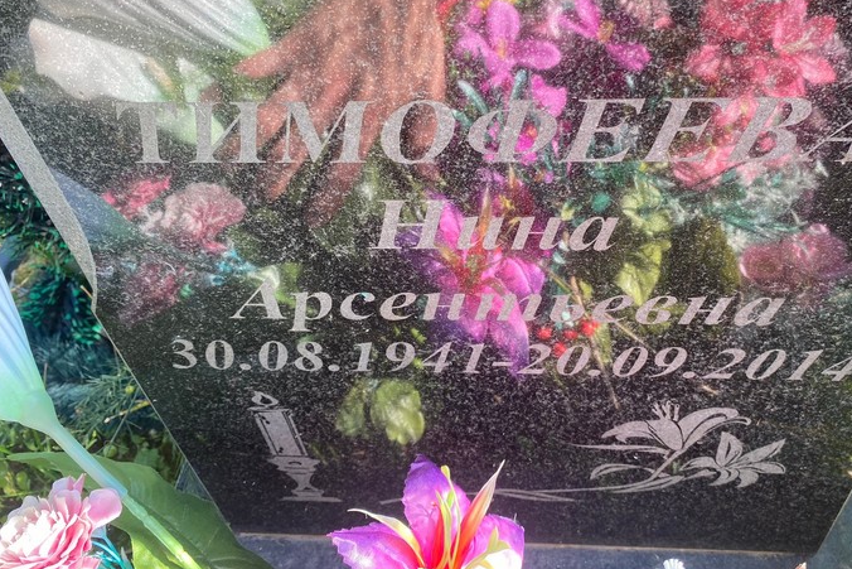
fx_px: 757
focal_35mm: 32
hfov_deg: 58.4
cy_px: 202
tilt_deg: -47.1
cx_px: 494
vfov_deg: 40.7
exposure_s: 1/124
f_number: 1.8
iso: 32
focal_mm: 4.25
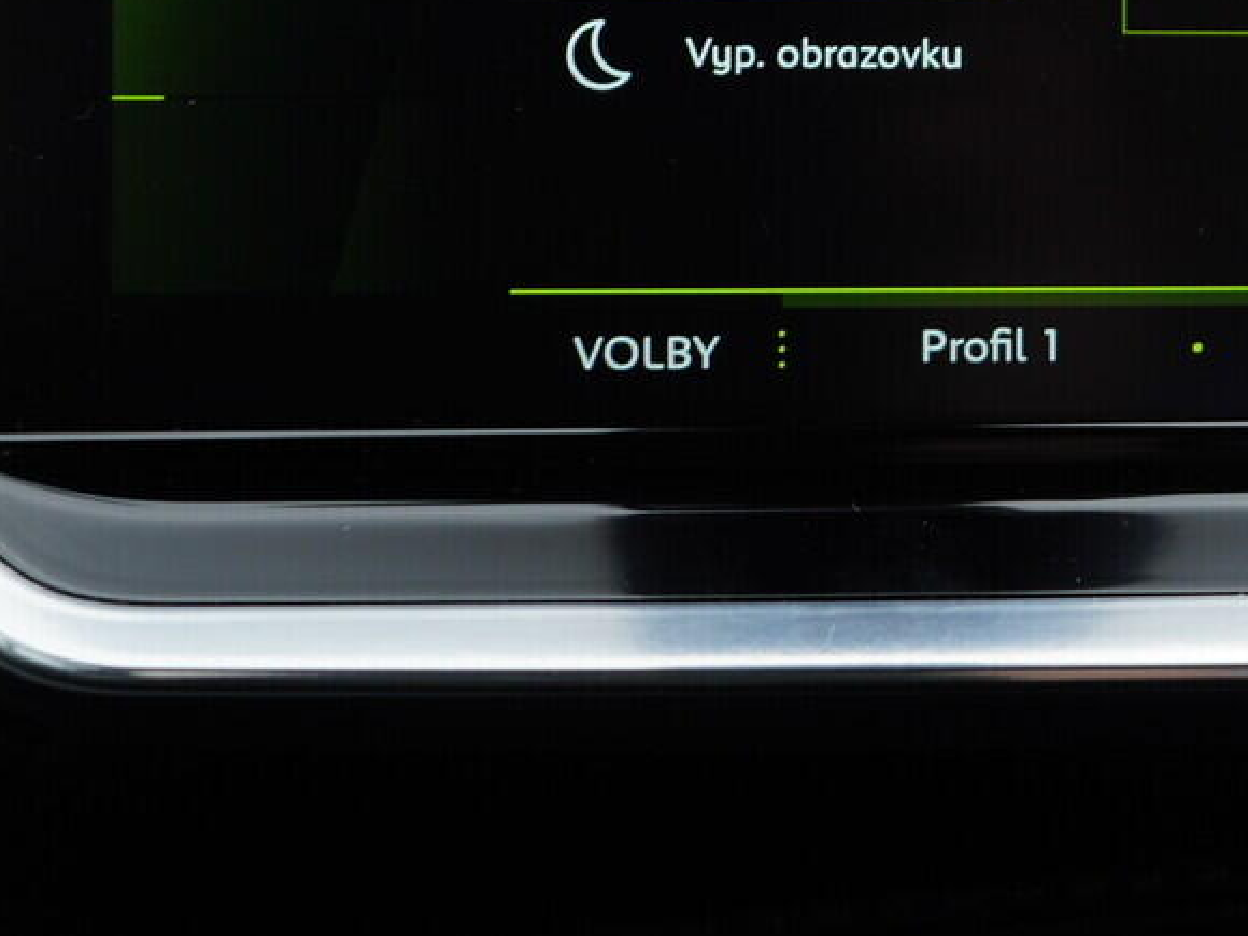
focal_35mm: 86
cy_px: 159
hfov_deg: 22.2
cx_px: 1128
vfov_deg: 17.0
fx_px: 3101
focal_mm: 24
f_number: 4
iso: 125
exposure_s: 1/80
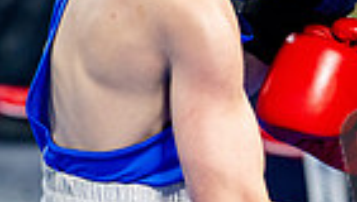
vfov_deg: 3.8
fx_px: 3017
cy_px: 153
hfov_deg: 6.8
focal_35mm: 318
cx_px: 347
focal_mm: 74
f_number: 2
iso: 4000
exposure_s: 1/1000
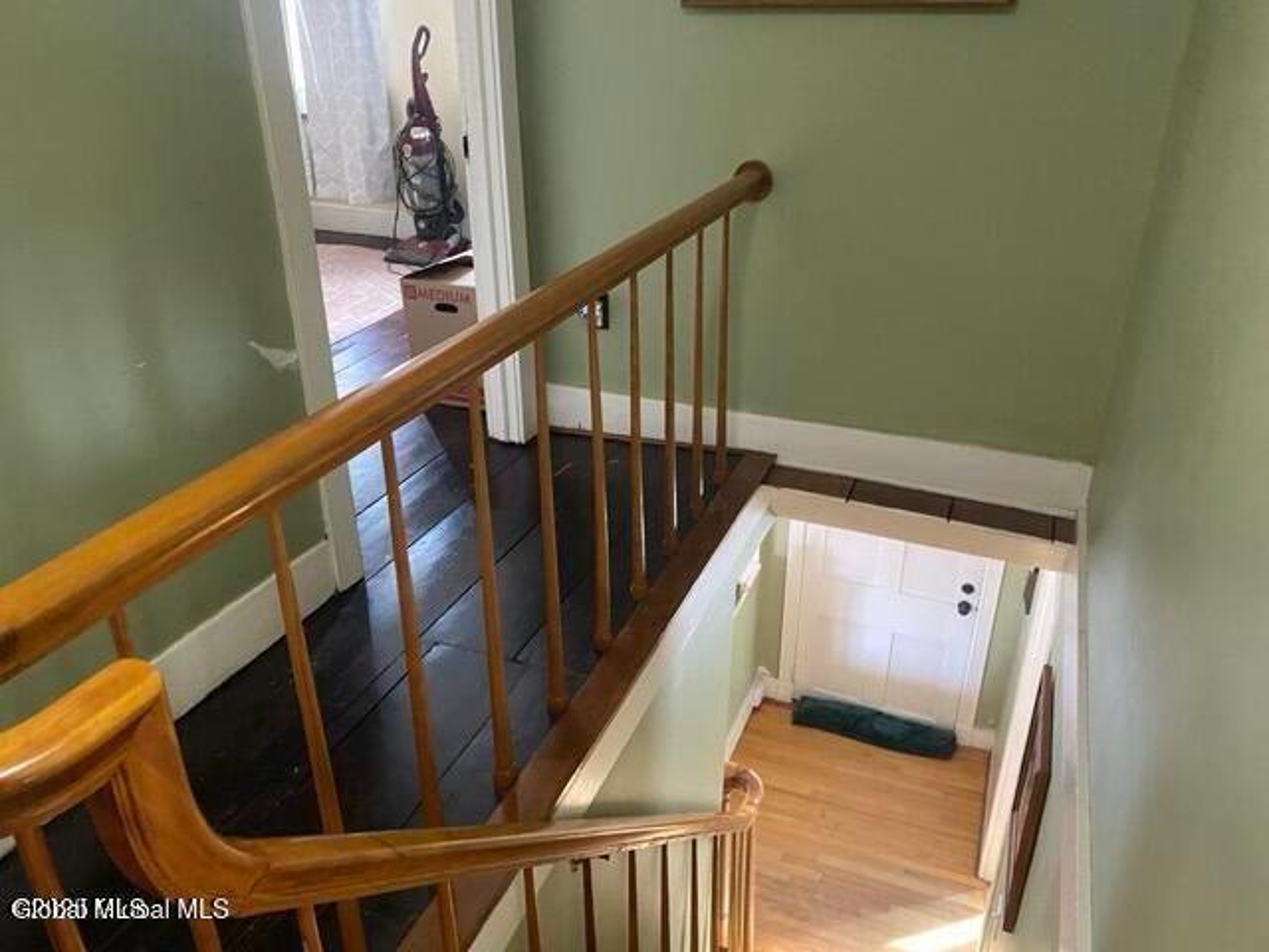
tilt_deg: -25.2
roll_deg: -0.8
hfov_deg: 67.3
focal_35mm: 26
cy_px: 476
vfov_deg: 53.1
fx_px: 953
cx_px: 634
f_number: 1.8
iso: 640
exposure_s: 1/33
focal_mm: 4.25
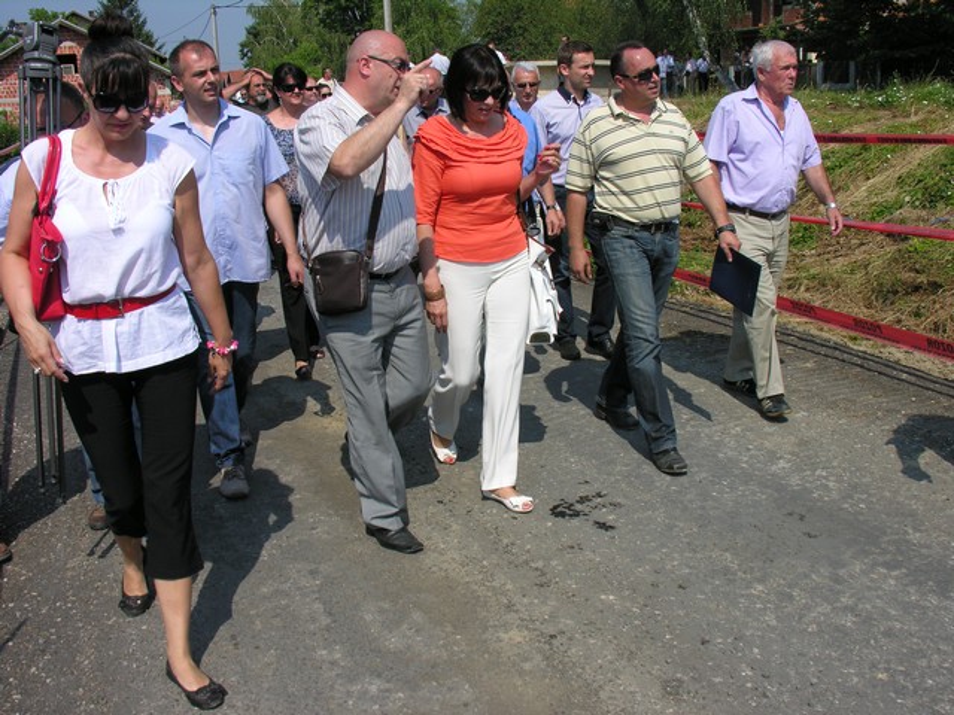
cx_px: 477
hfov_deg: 52.6
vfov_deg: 40.7
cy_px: 358
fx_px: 965
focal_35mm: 35
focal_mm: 8.9
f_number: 7.1
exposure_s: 1/237
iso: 50
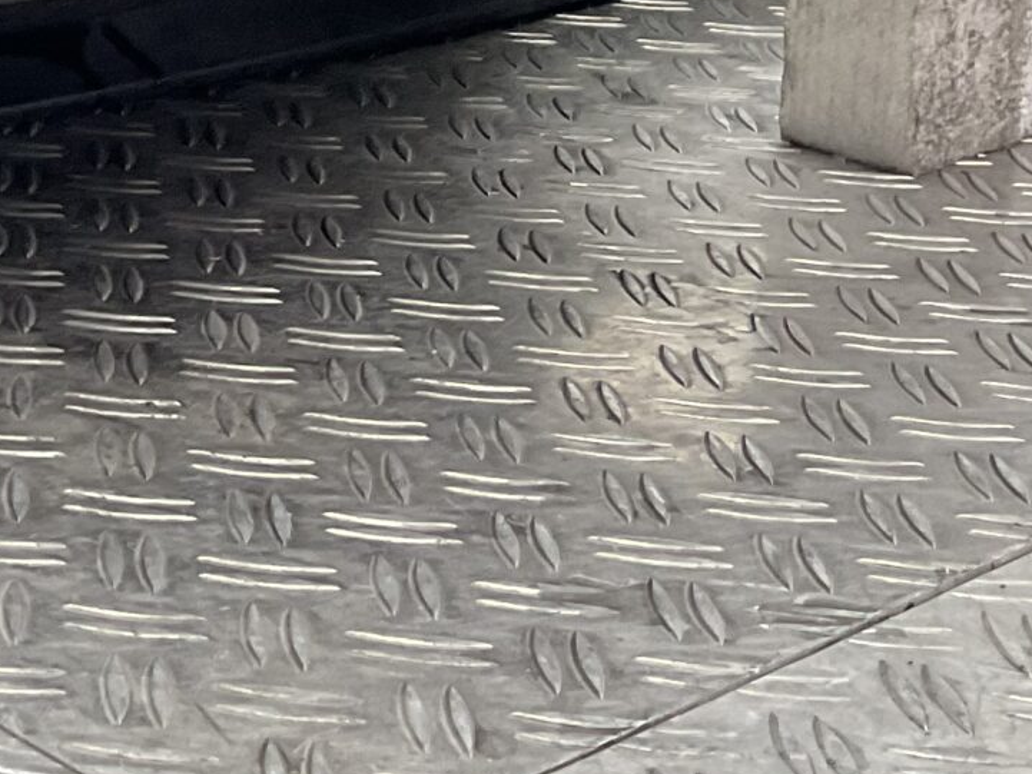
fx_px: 3071
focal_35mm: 103
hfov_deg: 17.4
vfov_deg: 13.6
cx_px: -445
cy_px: -328
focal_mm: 3
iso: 40
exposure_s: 1/120
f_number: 1.8
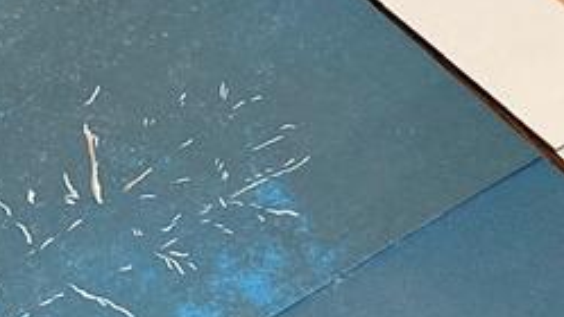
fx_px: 2467
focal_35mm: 165
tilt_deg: -49.0
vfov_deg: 7.3
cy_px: 246
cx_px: 61
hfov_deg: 12.9
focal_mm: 4.25
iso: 125
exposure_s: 1/120
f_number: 1.8
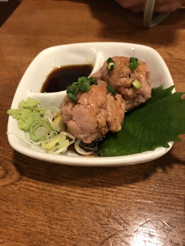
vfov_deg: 63.4
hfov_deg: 49.7
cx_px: 92
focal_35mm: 28
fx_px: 200
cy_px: 123
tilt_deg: -53.0
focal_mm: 3.99
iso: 80
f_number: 1.8
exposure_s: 1/17
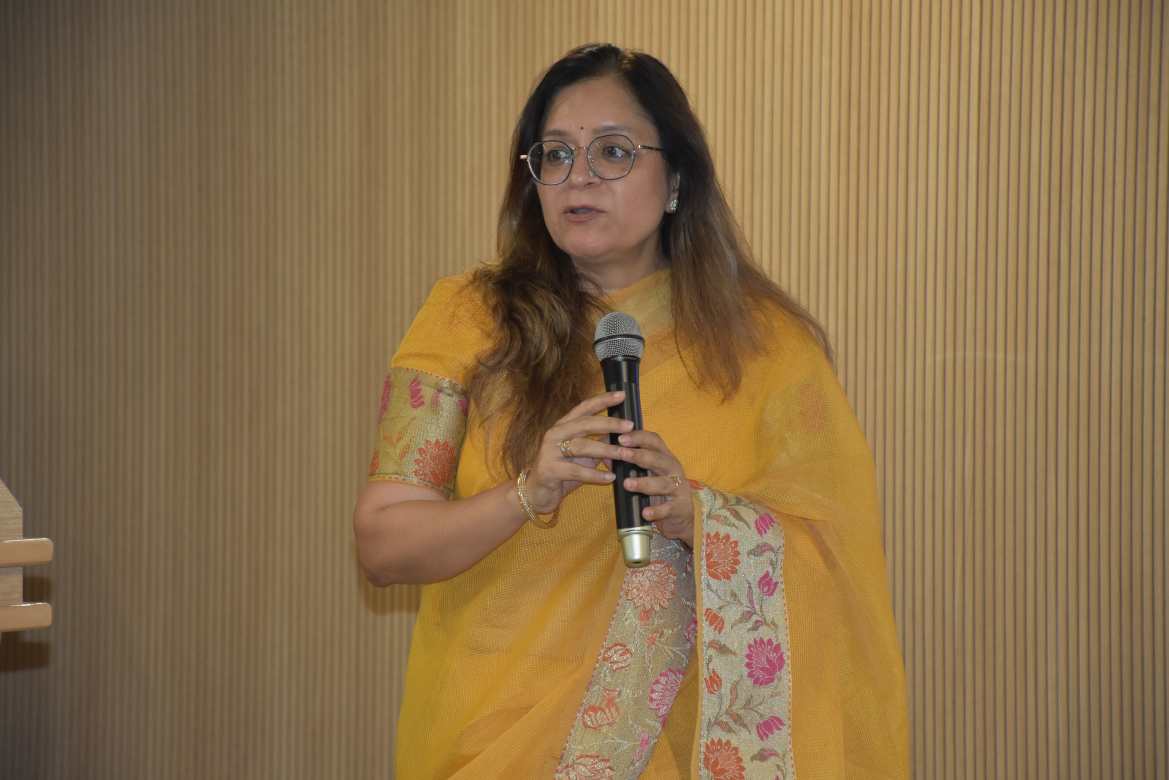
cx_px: 584
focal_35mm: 158
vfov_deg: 8.7
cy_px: 390
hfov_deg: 13.0
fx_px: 5114
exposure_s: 1/100
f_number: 5.6
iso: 1600
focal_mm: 105
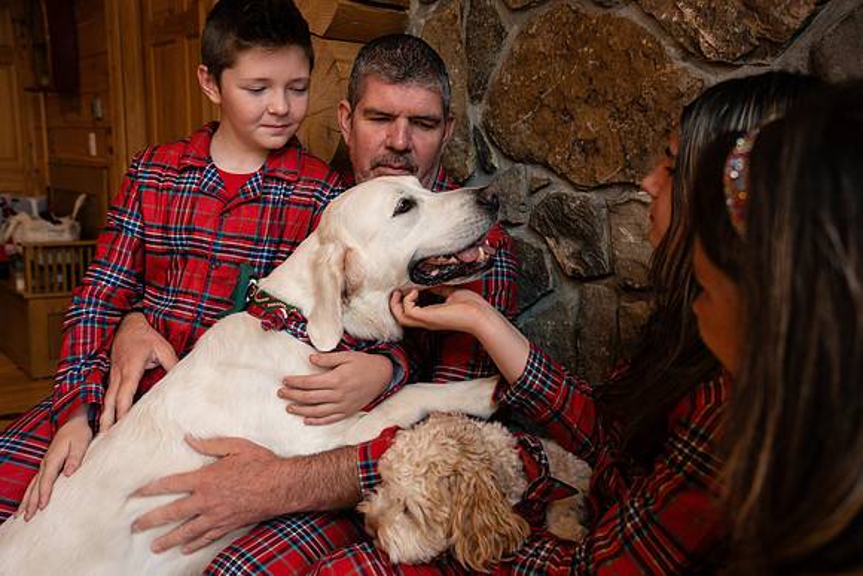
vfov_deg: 38.9
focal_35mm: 34
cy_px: 288
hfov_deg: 55.8
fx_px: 815
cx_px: 432
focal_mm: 34
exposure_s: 1/160
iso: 1250
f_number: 4.5
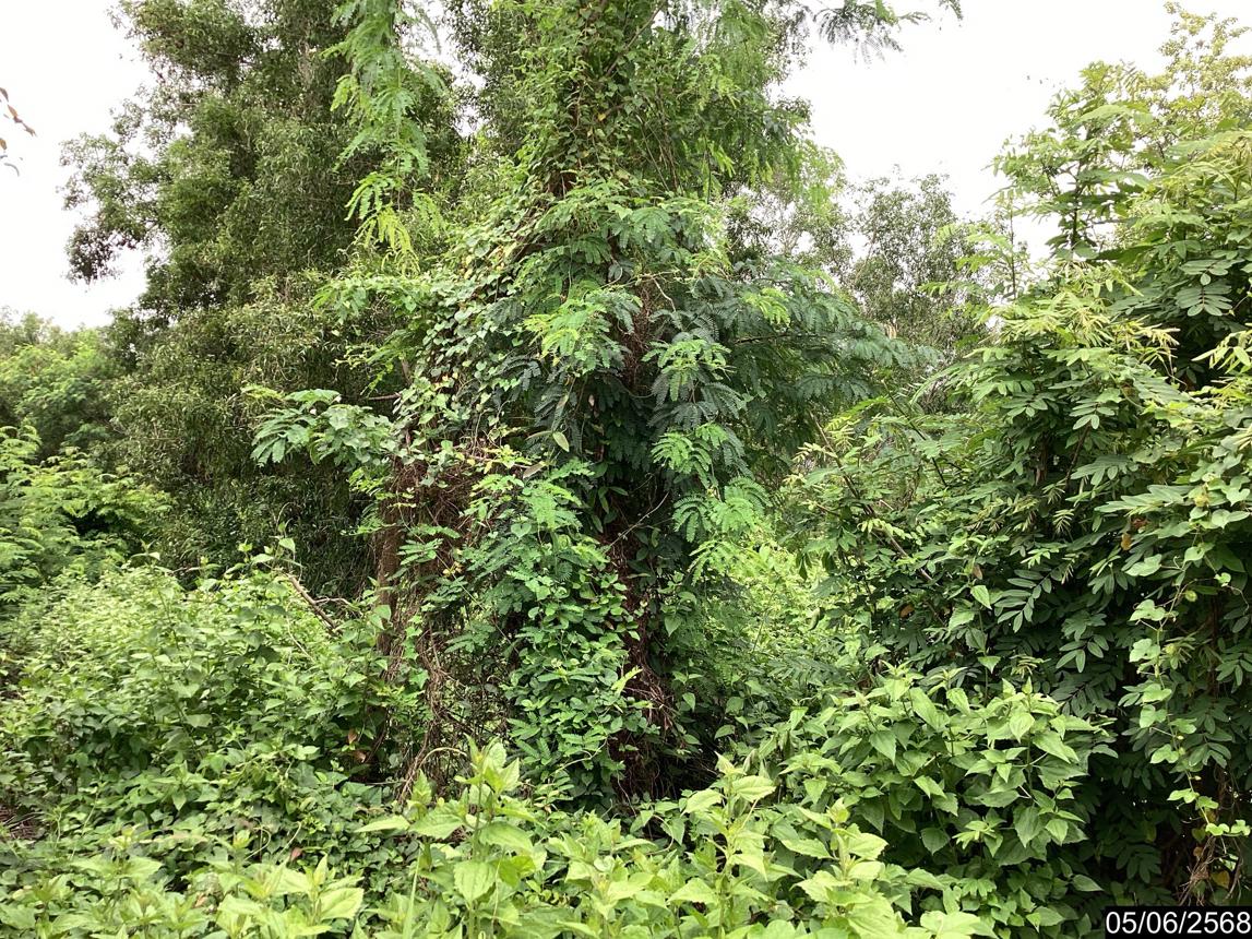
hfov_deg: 58.4
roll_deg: -1.8
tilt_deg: +1.8
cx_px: 626
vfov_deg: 45.4
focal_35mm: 31
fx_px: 1121
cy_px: 470
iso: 25
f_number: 2.4
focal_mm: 3.3
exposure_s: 1/264
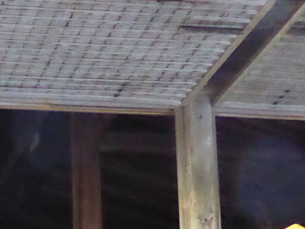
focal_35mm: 110
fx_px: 969
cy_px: 326
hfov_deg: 16.8
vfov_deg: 12.9
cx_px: -104
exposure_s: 1/60
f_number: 3.7
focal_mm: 6.3
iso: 3200
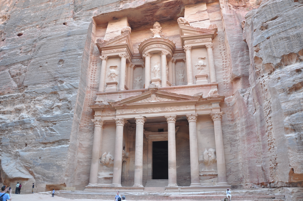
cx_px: 152
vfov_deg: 47.8
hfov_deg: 67.4
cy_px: 100
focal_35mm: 27
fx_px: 227
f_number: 5.6
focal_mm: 18
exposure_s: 1/30
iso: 200
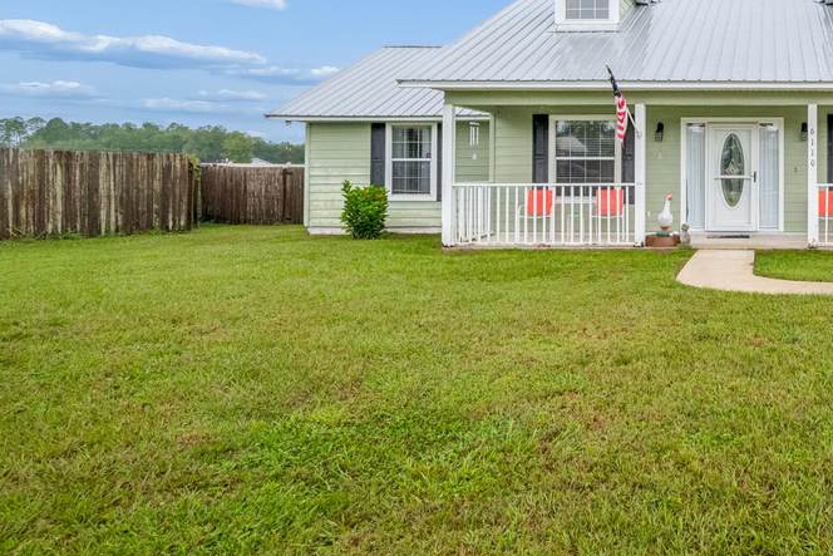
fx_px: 625
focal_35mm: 27
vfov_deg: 46.1
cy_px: 133
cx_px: 753
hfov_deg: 57.6
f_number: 8
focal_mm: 14
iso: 400
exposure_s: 1/800
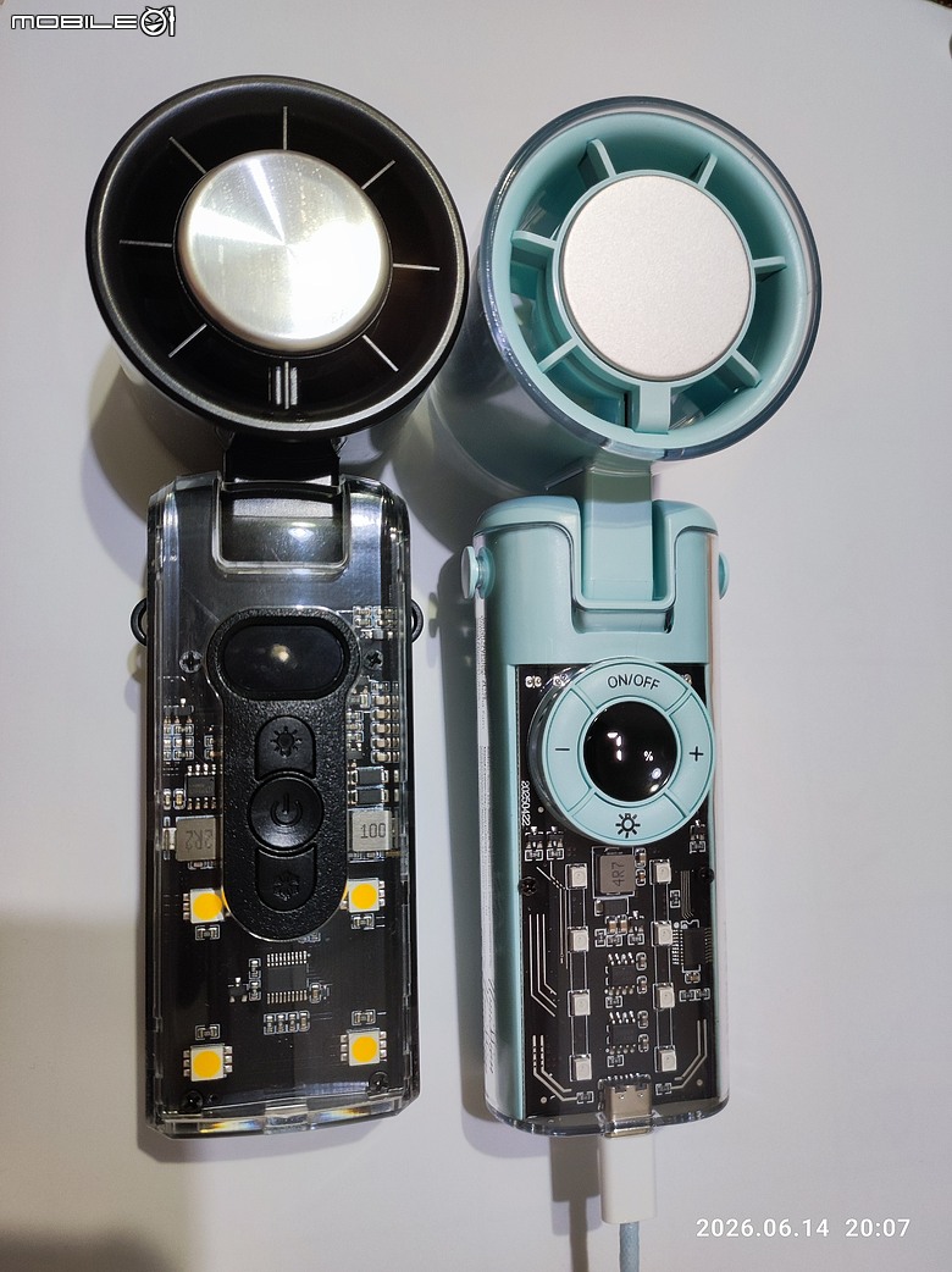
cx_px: 476
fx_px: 918
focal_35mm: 25
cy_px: 636
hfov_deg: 54.8
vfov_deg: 69.4
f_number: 1.79
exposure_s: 1/30
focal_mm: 4.7
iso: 532
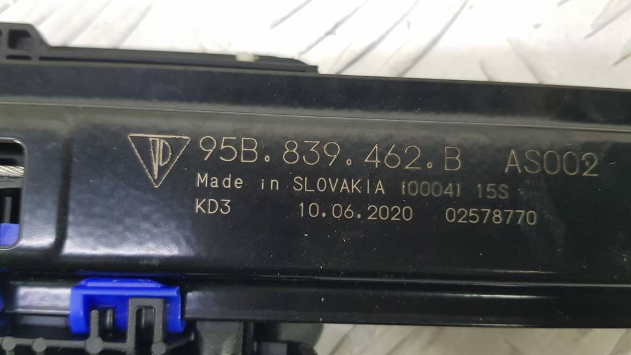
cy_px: 207
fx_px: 485
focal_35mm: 29
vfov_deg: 40.1
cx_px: 321
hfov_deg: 66.1
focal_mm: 4.2
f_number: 1.7
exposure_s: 1/100
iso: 250
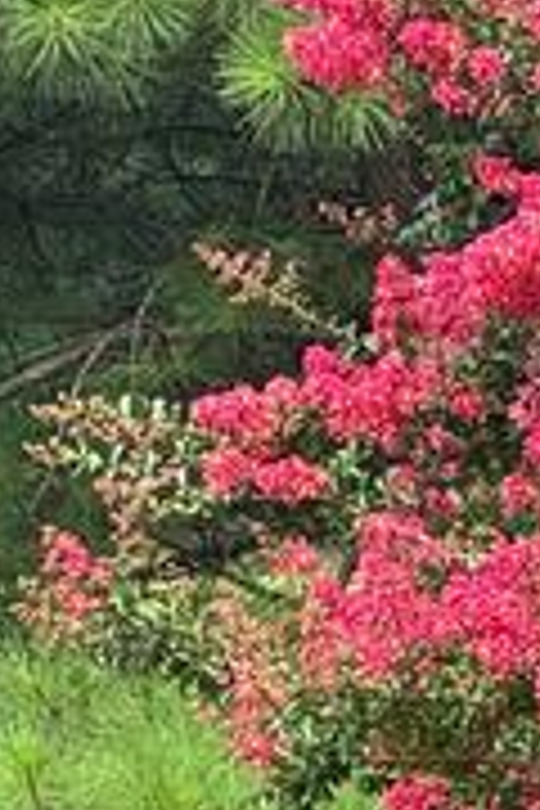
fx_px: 10237
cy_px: 405
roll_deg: +0.6
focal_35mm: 455
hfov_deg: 3.0
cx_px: 846
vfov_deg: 4.5
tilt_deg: +0.0
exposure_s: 1/156
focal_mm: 9
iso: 25
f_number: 2.8
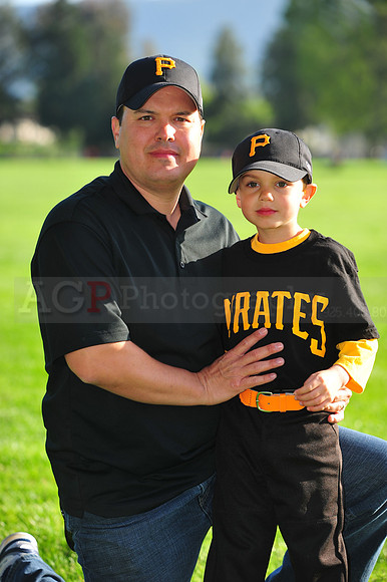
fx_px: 2664
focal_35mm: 165
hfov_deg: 8.3
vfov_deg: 12.5
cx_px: 194
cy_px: 291
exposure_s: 1/500
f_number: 4
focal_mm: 165
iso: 200
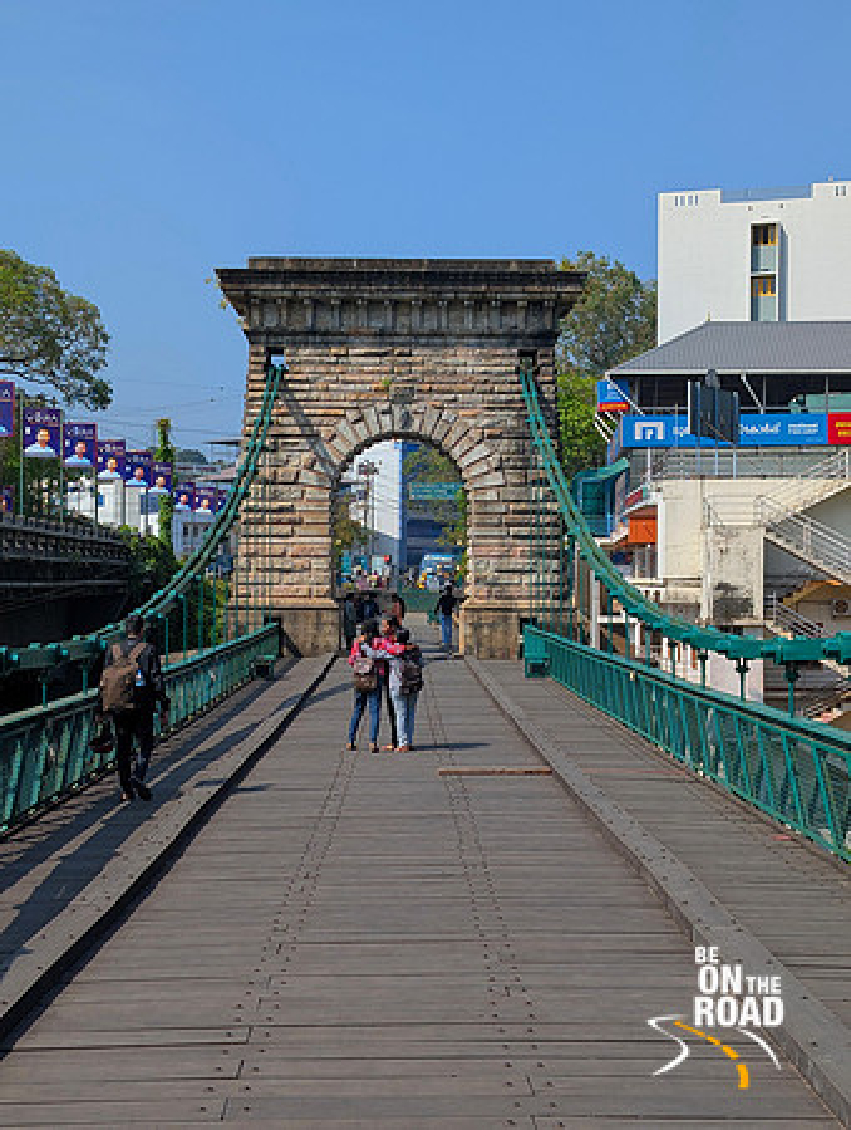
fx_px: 1602
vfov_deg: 38.9
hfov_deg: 29.8
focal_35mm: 49
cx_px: 426
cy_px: 565
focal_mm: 6.9
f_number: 1.68
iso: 21
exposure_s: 1/1359
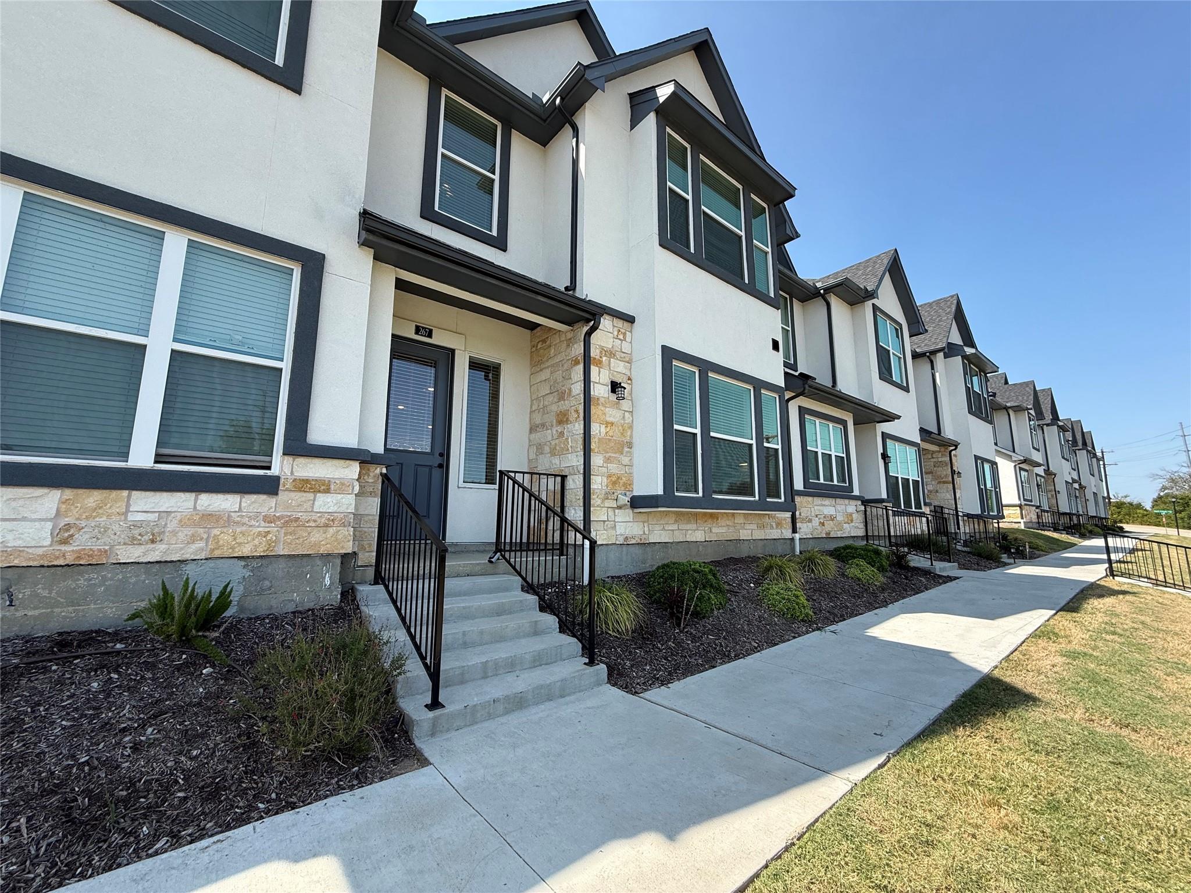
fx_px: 482
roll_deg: -0.2
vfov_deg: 85.7
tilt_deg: +9.3
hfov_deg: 102.1
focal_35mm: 14
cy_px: 446
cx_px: 596
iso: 50
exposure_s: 1/760
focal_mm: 2.22
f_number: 2.2
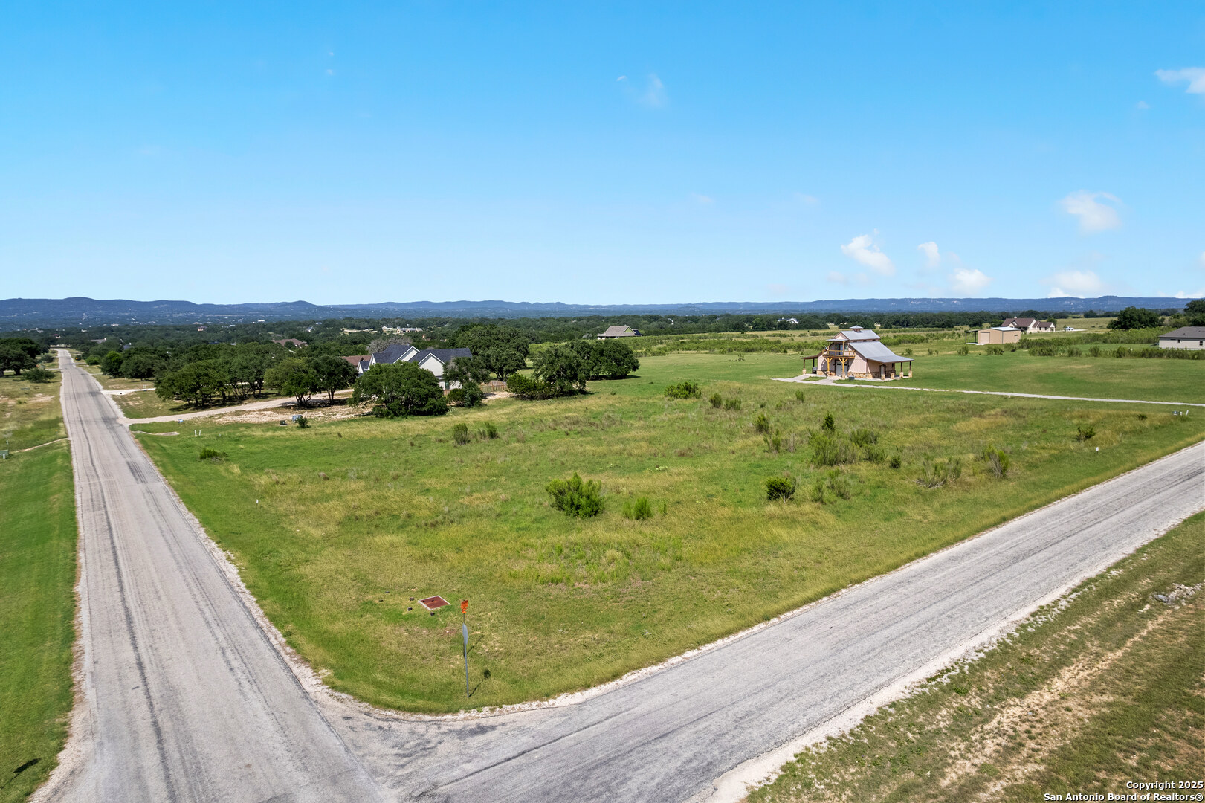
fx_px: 736
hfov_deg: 78.6
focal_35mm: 22
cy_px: 402
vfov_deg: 57.2
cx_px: 602
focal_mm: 8.38
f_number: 2.8
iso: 100
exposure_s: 1/1000
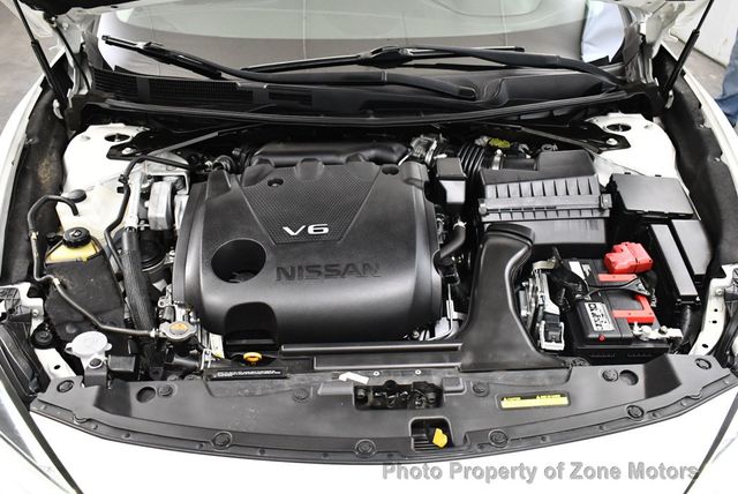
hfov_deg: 53.1
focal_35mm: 36
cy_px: 247
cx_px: 369
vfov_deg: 36.9
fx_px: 739
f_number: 3.5
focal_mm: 18
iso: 3200
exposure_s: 1/125
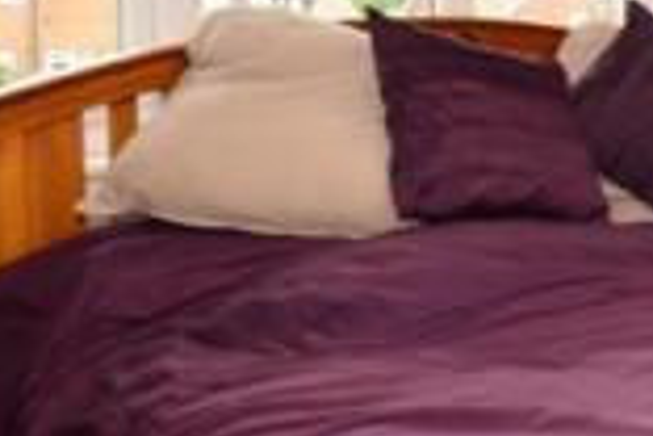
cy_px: 82
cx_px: 1088
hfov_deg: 22.7
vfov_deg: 21.3
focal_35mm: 63
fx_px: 1143
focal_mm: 10
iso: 200
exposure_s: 1/125
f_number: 5.6
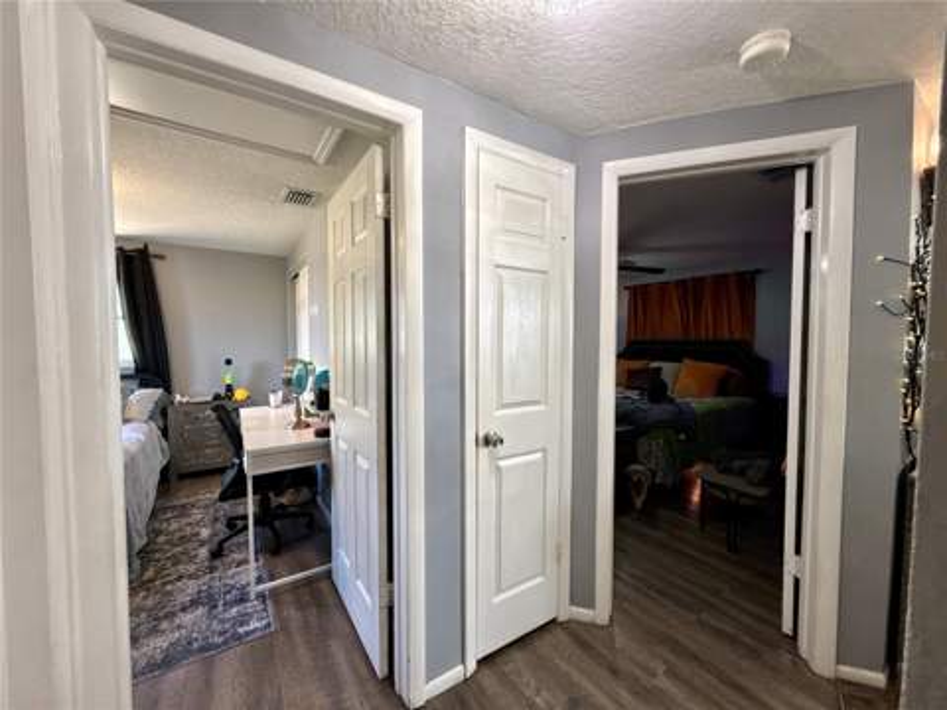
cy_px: 355
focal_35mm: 14
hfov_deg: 102.1
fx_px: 383
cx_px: 474
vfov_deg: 85.7
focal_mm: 2.22
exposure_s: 1/60
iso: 160
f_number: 2.2
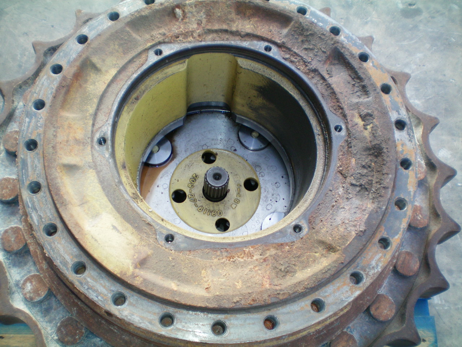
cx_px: 231
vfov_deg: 37.7
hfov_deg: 49.0
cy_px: 174
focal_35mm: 38
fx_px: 507
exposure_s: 1/125
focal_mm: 6.3
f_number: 3.1
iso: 64
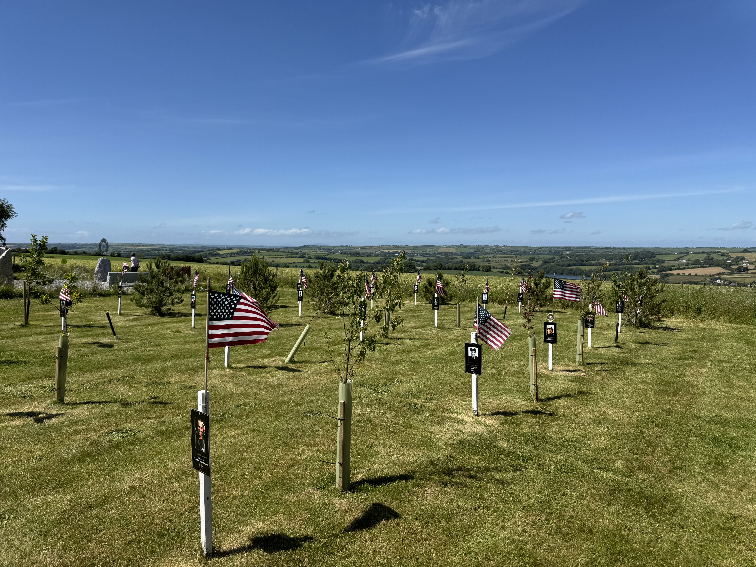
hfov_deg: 71.6
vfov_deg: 56.8
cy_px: 284
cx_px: 378
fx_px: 524
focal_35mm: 24
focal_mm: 6.76
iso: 80
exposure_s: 1/5814
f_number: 1.78
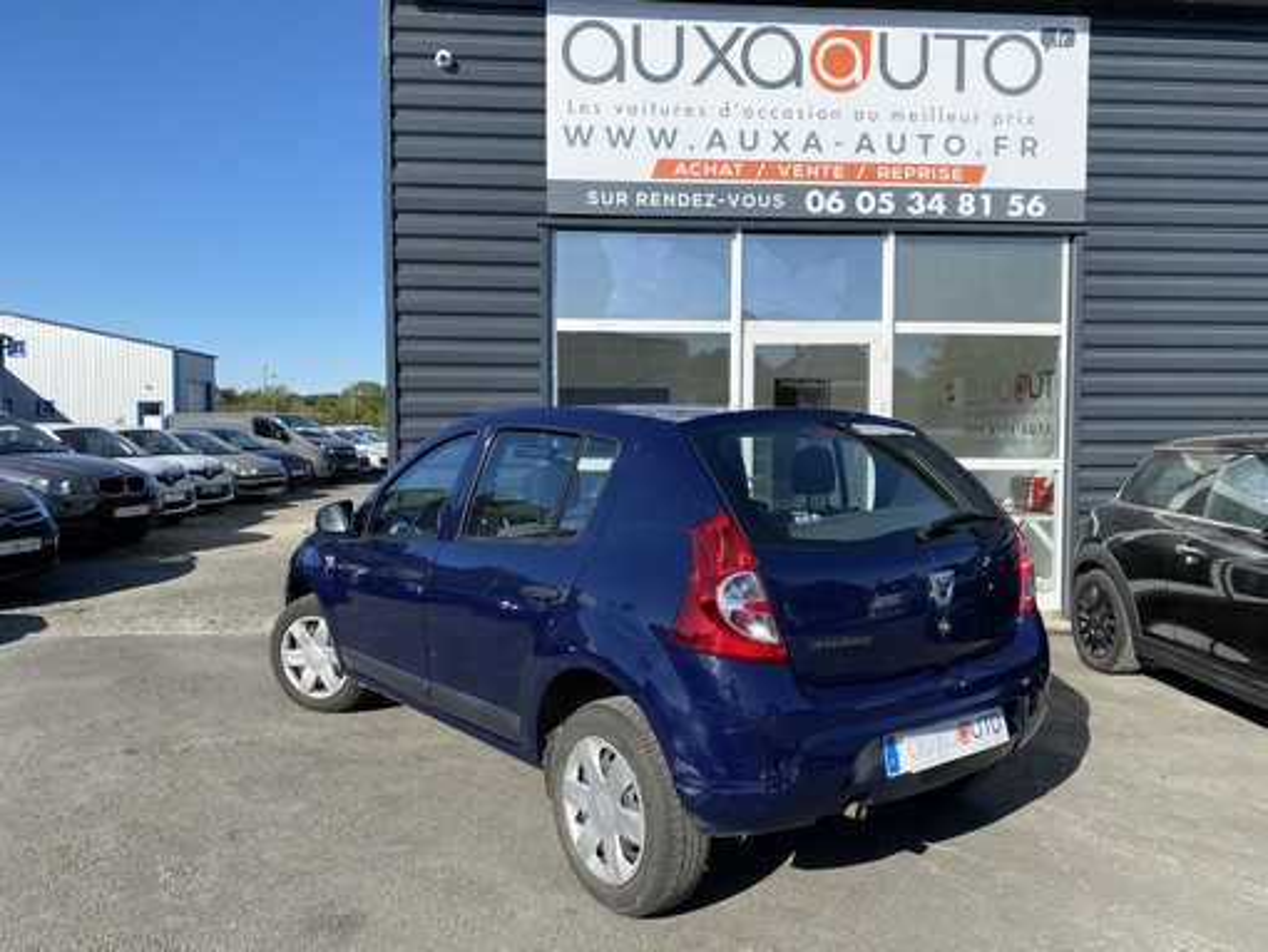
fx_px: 953
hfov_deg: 67.3
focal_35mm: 26
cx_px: 634
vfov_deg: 53.1
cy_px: 476
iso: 32
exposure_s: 1/2571
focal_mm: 4.25
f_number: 1.8
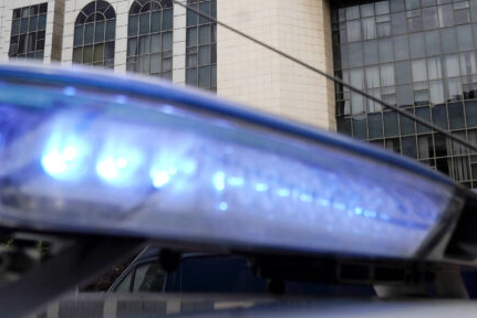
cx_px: 255
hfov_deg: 35.0
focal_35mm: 57
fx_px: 756
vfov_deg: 22.8
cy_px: -3
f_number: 5.6
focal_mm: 24
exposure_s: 1/6400
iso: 640
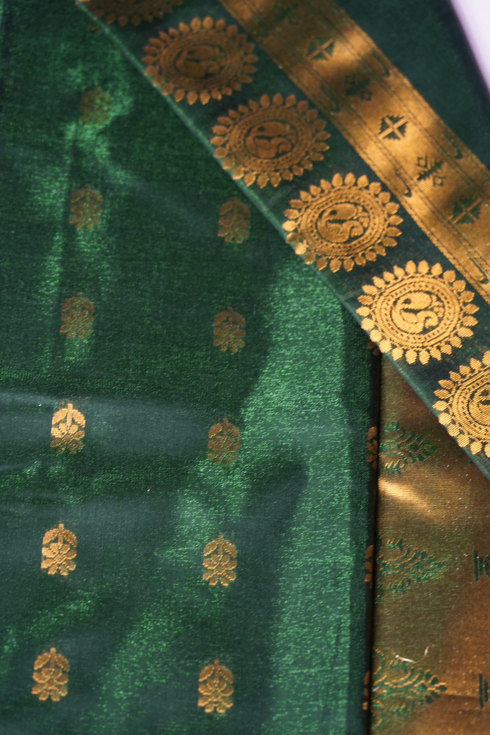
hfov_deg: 13.0
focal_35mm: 105
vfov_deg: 19.5
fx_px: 2143
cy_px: 368
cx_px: 245
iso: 1250
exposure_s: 1/125
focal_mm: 105
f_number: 4
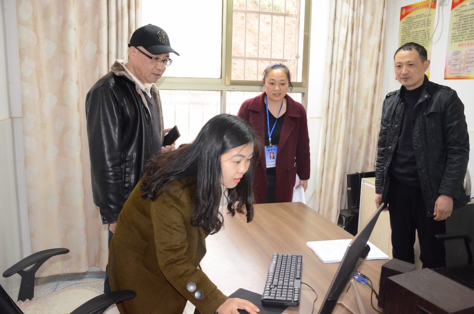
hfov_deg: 59.6
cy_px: 157
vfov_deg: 41.5
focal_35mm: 32
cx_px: 237
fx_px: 414
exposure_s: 1/125
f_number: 3.8
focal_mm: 21
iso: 3200
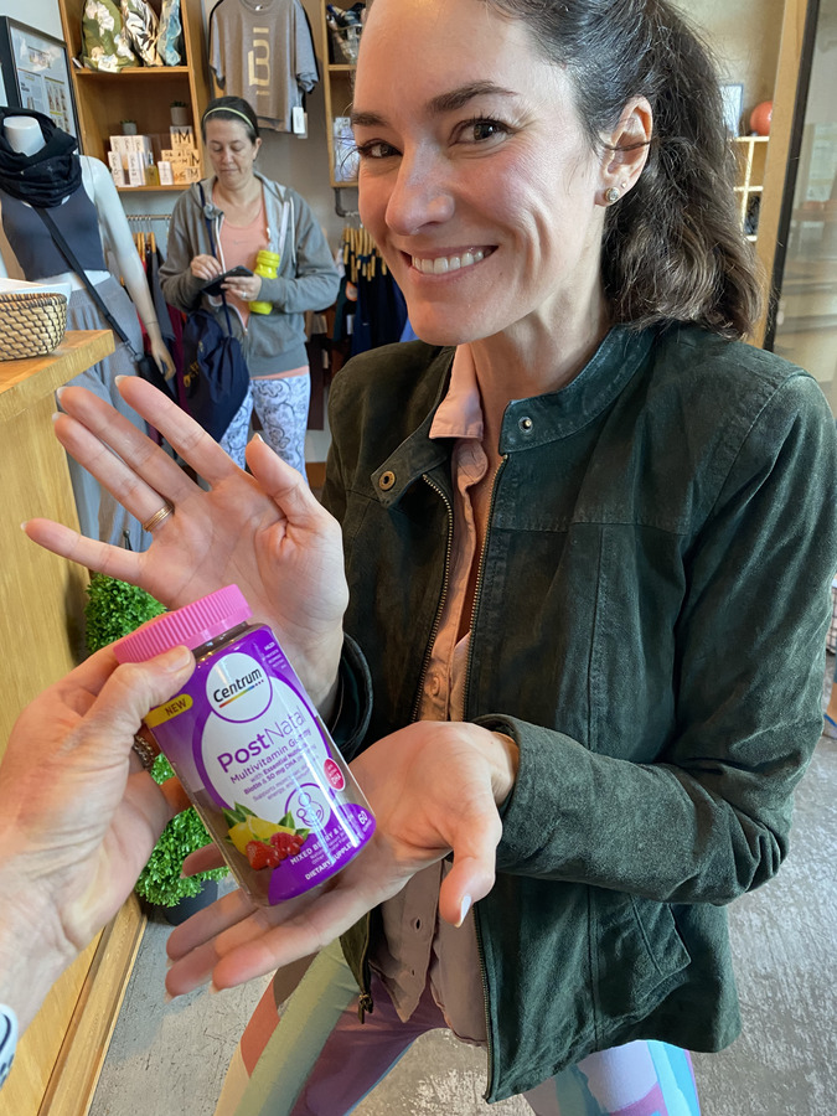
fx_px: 838
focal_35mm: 26
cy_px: 558
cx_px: 418
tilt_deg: -22.5
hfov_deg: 53.1
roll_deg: +1.3
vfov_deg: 67.3
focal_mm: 4.25
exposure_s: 1/60
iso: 250
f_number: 1.8
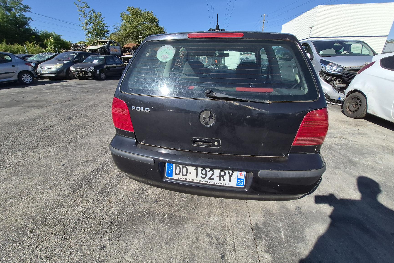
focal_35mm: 14
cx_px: 198
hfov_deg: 104.2
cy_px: 123
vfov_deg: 81.1
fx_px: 153
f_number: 2.2
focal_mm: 1.74
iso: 40
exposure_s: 1/2000
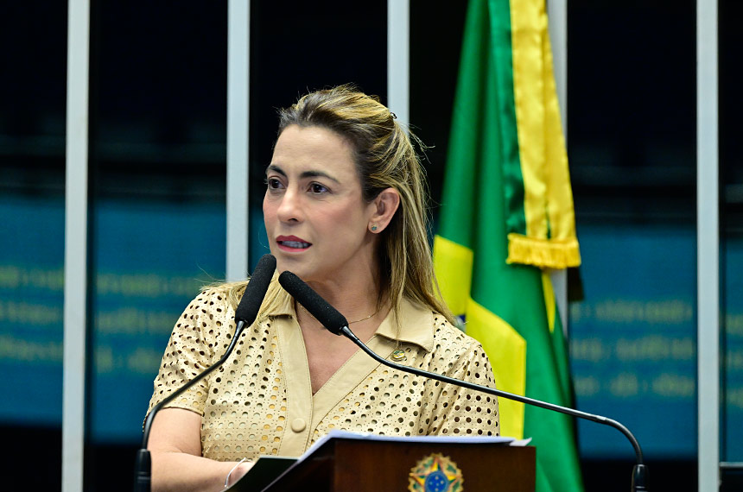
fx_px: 4120
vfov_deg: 6.8
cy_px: 246
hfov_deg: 10.3
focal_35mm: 200
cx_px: 372
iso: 4000
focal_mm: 200
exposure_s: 1/60
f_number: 5.6
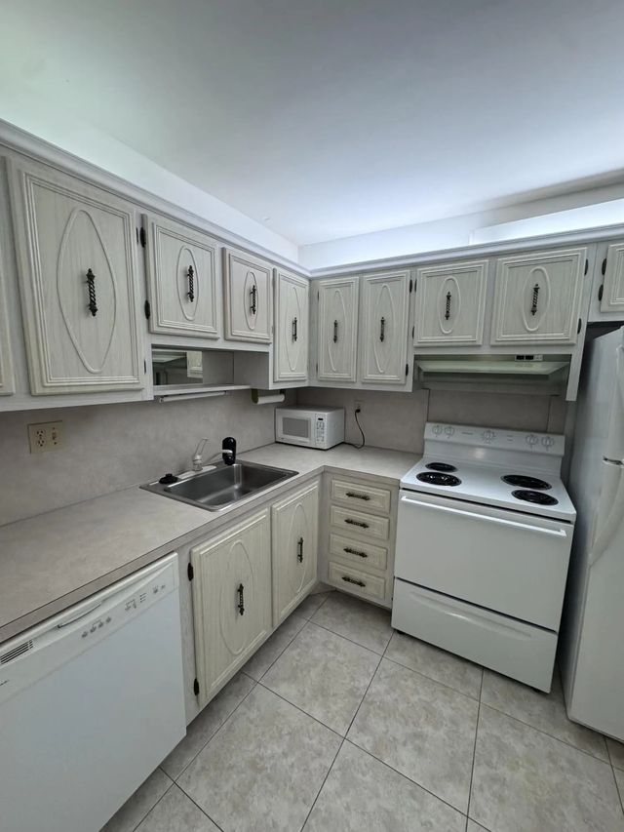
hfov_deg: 85.7
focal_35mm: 14
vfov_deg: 102.1
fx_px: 336
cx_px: 312
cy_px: 416
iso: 250
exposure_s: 1/120
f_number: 2.2
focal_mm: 2.22
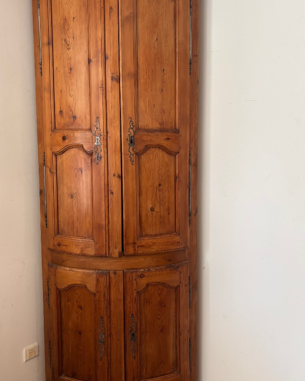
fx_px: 384
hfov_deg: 43.4
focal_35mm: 34
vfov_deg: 52.8
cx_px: 149
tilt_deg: -6.3
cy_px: 175
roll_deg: +0.4
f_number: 1.6
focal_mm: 5.96
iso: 100
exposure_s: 1/50
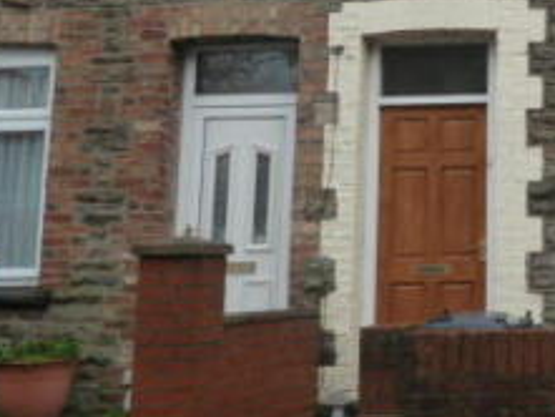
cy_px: 69
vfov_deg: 21.9
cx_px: 674
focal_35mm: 66
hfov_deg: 26.1
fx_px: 1059
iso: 125
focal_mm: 4.1
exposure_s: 1/100
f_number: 3.3
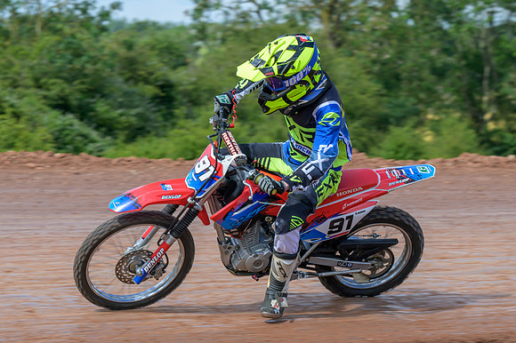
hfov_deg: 11.1
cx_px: 241
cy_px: 164
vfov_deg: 7.4
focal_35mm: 185
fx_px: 2644
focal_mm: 115
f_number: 8
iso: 250
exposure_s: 1/400
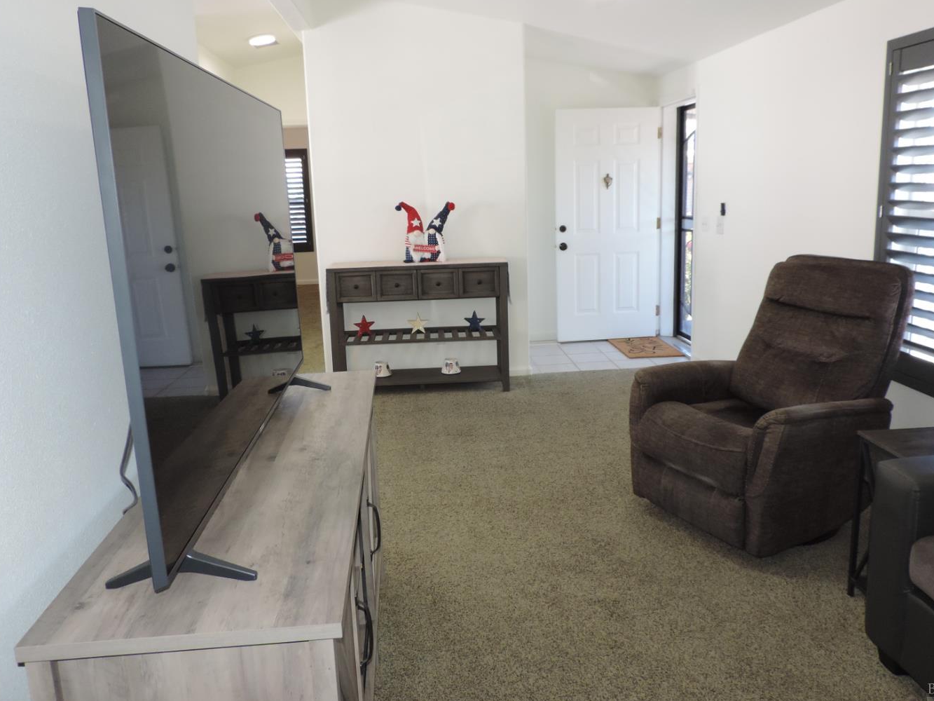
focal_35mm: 27
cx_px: 460
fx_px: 729
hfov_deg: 65.3
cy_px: 319
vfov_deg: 51.3
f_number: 3
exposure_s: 1/40
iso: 250
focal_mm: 4.3
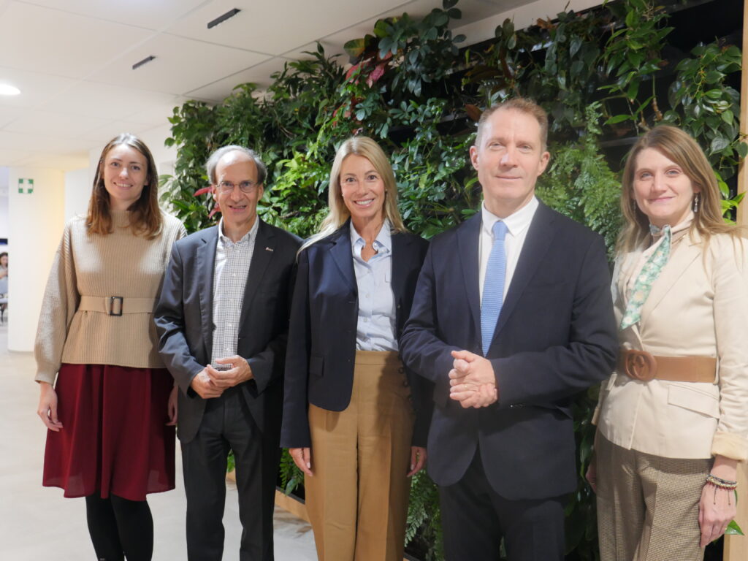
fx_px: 735
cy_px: 280
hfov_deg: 54.0
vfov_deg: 41.8
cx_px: 374
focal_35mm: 34
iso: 1000
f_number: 2.8
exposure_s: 1/60
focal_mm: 17
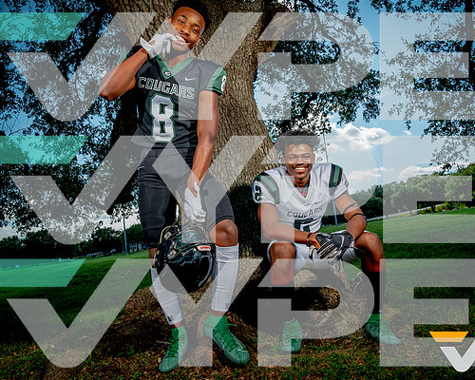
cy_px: 190
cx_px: 242
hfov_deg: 62.2
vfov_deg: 51.5
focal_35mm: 28
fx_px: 394
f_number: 8
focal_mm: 24
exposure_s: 1/125
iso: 100
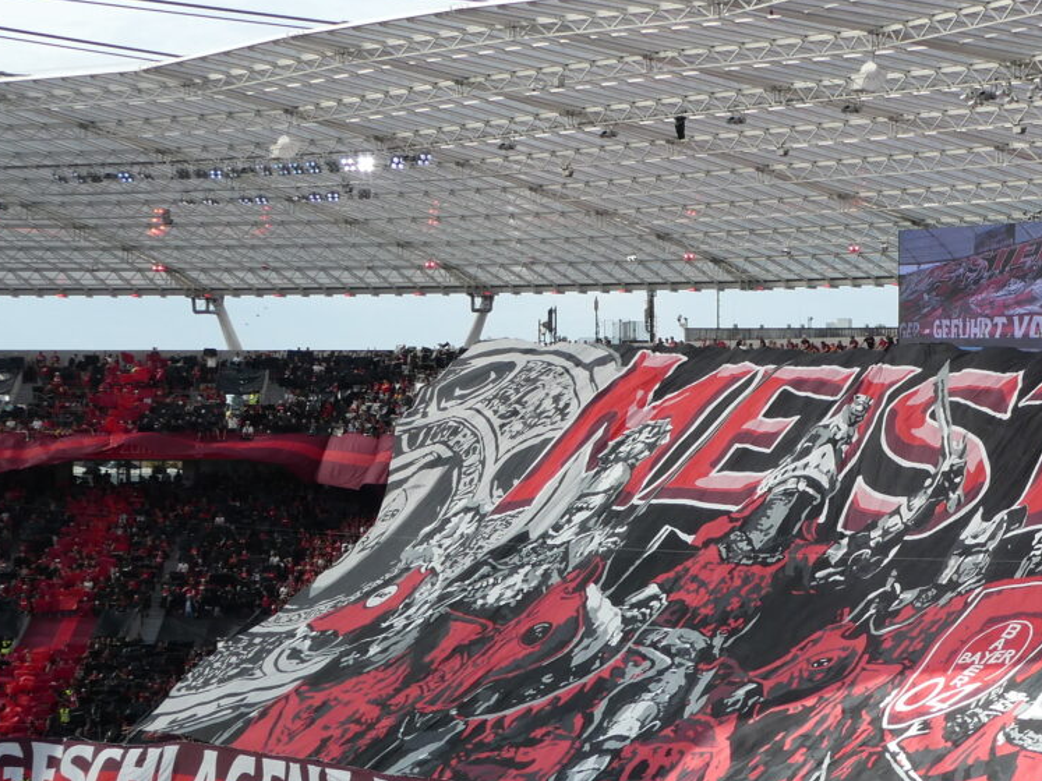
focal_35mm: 75
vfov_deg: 19.6
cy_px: 450
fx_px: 2257
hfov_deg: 25.3
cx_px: 919
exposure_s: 1/640
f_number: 3.7
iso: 80
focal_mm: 6.3
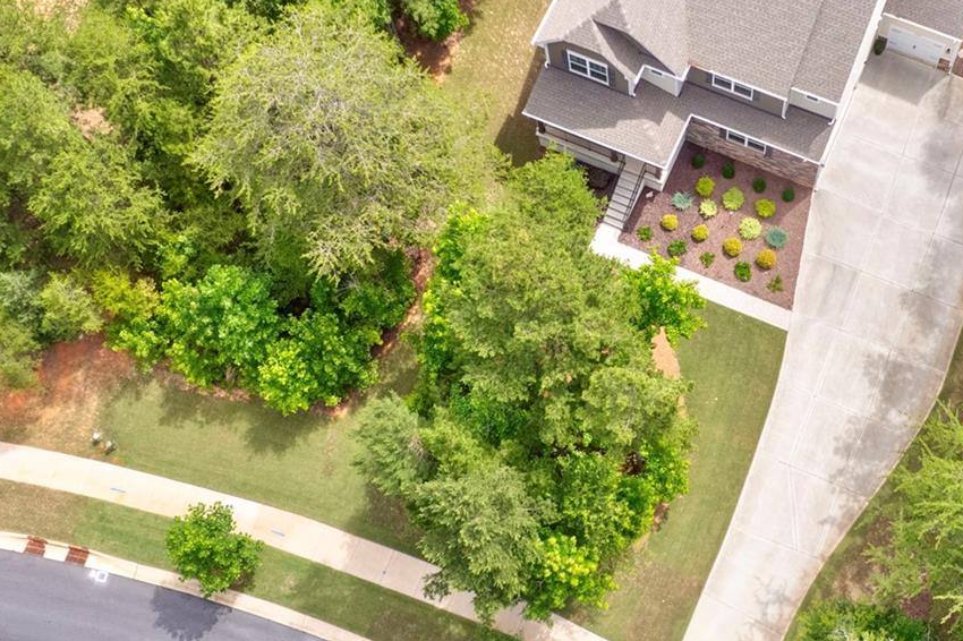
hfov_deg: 37.0
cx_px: 663
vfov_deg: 25.2
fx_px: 1417
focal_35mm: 53
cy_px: 164
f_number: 2.8
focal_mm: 8.4
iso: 100
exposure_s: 1/730
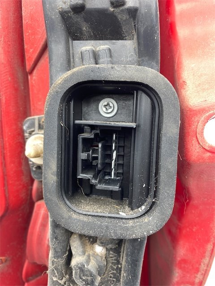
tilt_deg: -31.9
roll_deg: -3.3
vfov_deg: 67.3
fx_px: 215
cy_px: 143
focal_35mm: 26
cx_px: 108
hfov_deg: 53.1
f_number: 1.8
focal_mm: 4.25
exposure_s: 1/100
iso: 32
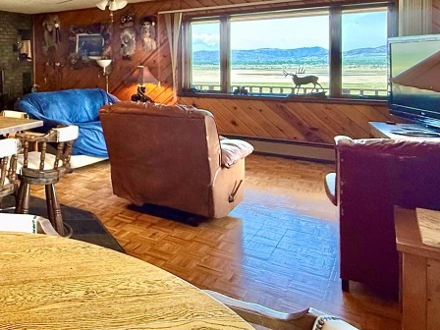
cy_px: 72
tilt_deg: -0.9
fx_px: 407
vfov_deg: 42.4
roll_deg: +0.9
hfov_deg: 43.8
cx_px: -44
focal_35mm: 32
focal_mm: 2.22
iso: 160
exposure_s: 1/120
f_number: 2.2
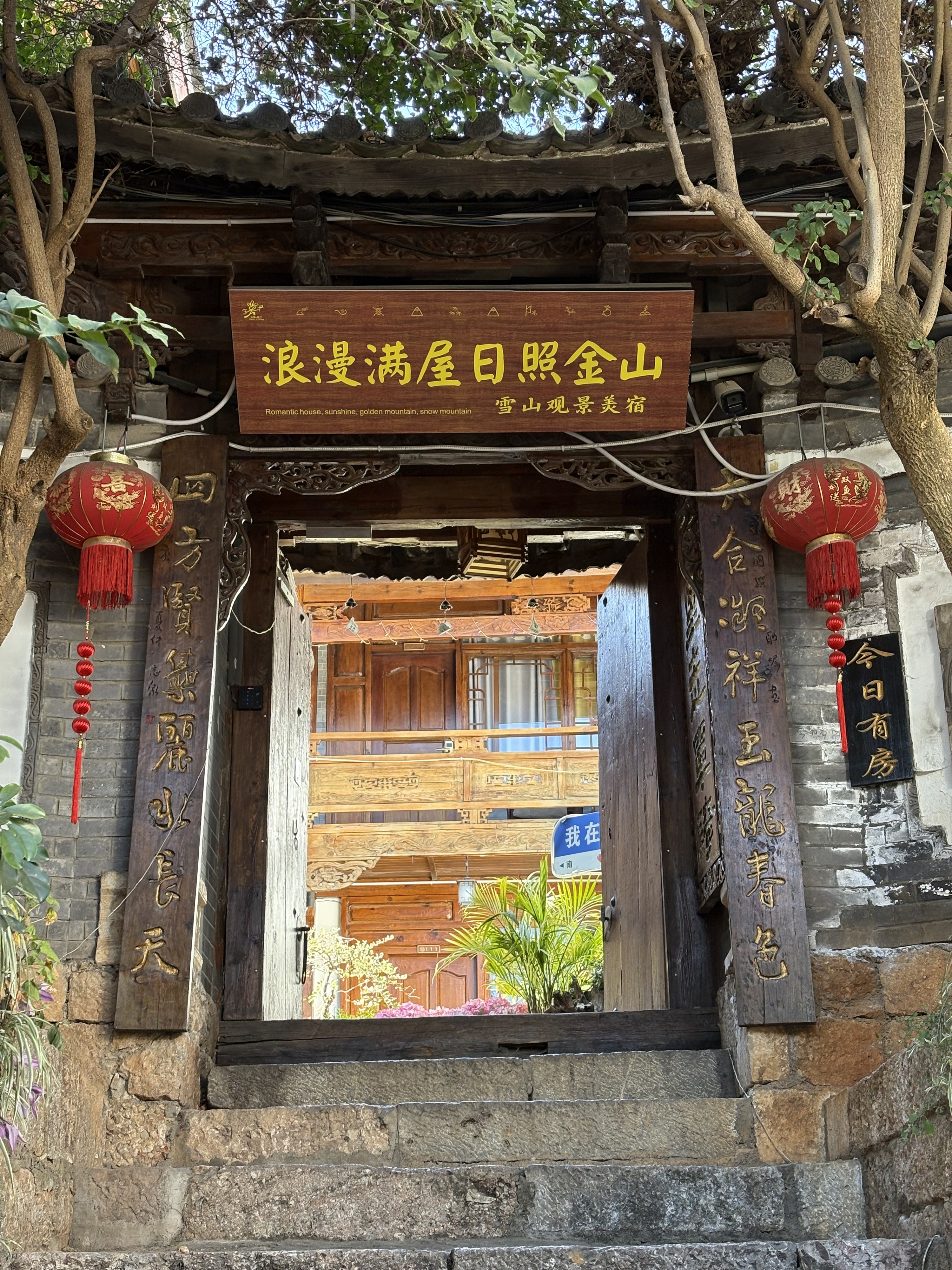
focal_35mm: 52
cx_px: 476
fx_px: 1907
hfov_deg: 28.0
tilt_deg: +21.5
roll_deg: +0.8
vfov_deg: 36.8
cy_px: 635
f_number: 1.6
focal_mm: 5.96
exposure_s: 1/70
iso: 50
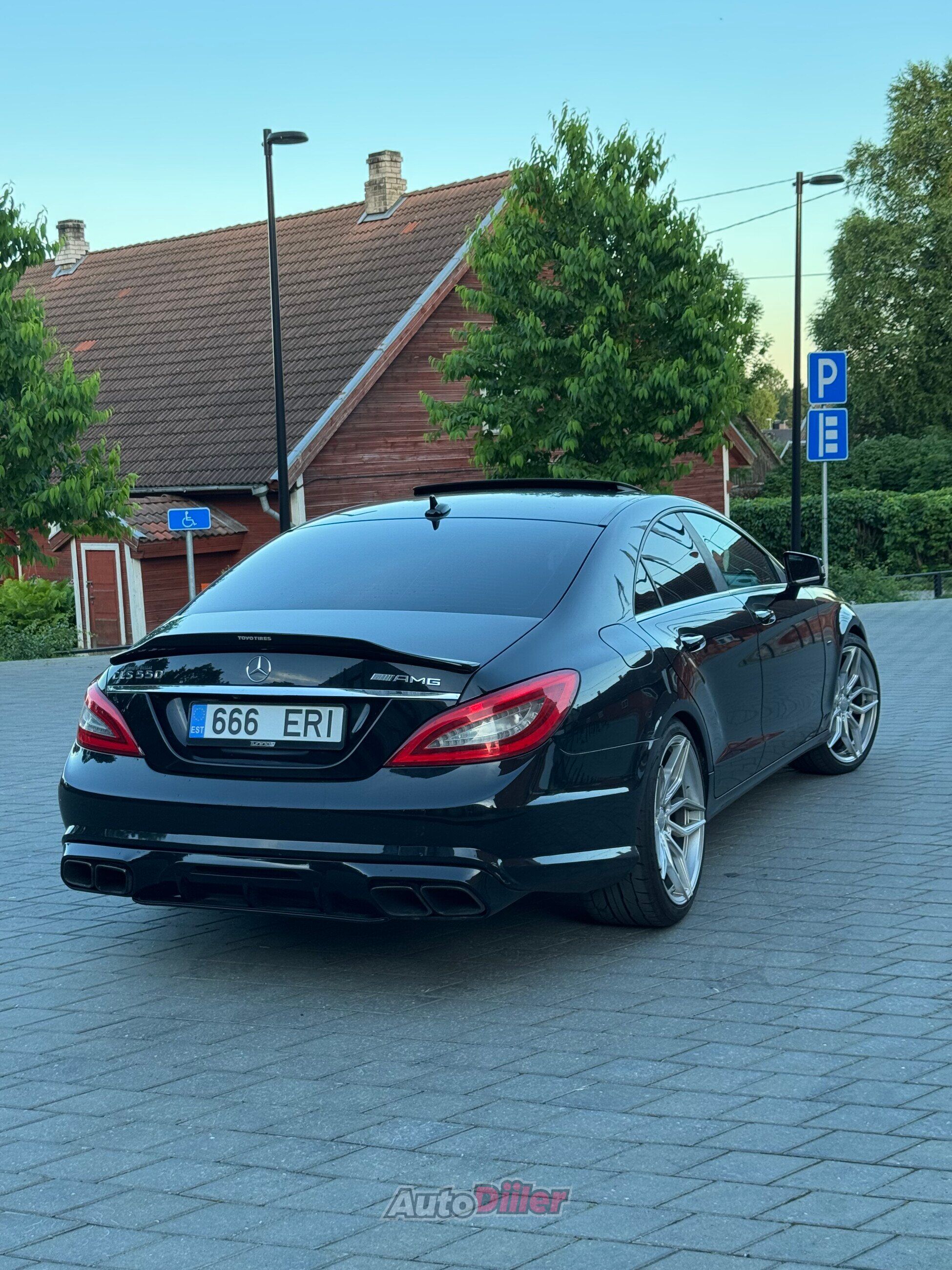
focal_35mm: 48
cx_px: 476
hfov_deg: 30.3
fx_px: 1760
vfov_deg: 39.7
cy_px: 635
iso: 64
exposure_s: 1/211
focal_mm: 6.76
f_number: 1.78
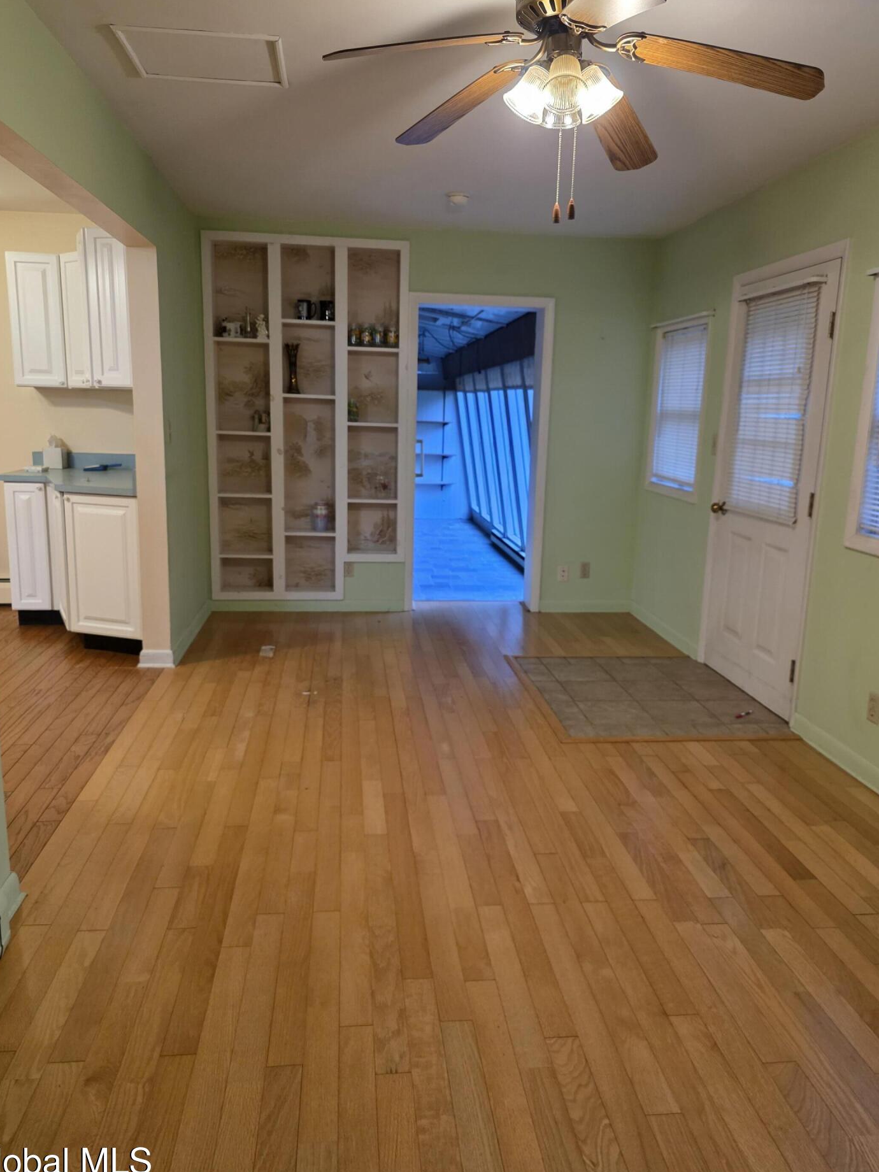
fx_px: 846
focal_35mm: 25
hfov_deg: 54.9
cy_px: 583
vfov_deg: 69.4
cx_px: 441
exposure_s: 1/120
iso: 500
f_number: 1.7
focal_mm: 6.3
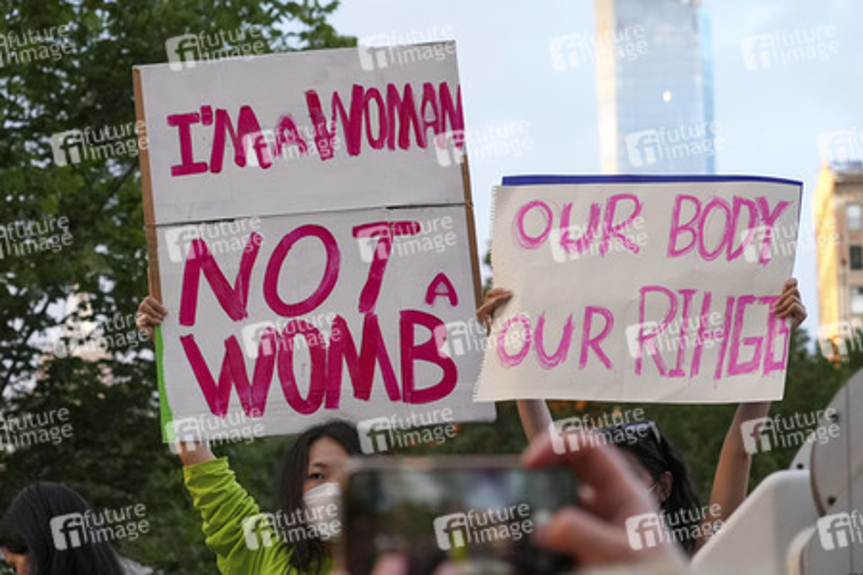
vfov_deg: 13.7
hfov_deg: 20.4
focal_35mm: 100
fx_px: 2397
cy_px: 288
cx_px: 432
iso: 8000
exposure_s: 1/320
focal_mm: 100
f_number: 8
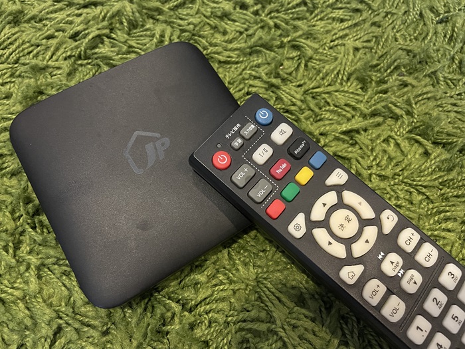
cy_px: 174
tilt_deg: -69.9
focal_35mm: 26
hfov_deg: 67.3
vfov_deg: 53.1
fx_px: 349
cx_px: 232
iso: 800
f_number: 1.6
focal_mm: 4.2
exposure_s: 1/25
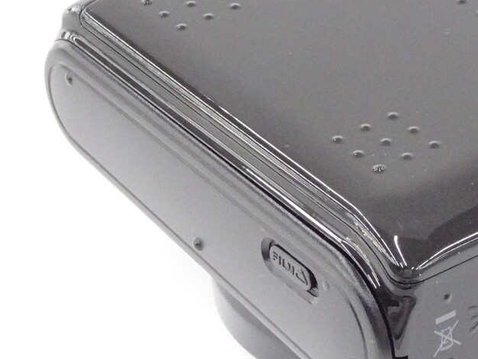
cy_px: 108
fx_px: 2389
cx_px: 428
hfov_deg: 11.4
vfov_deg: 8.6
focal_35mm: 173
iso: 2000
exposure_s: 1/100
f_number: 5
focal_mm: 15.45
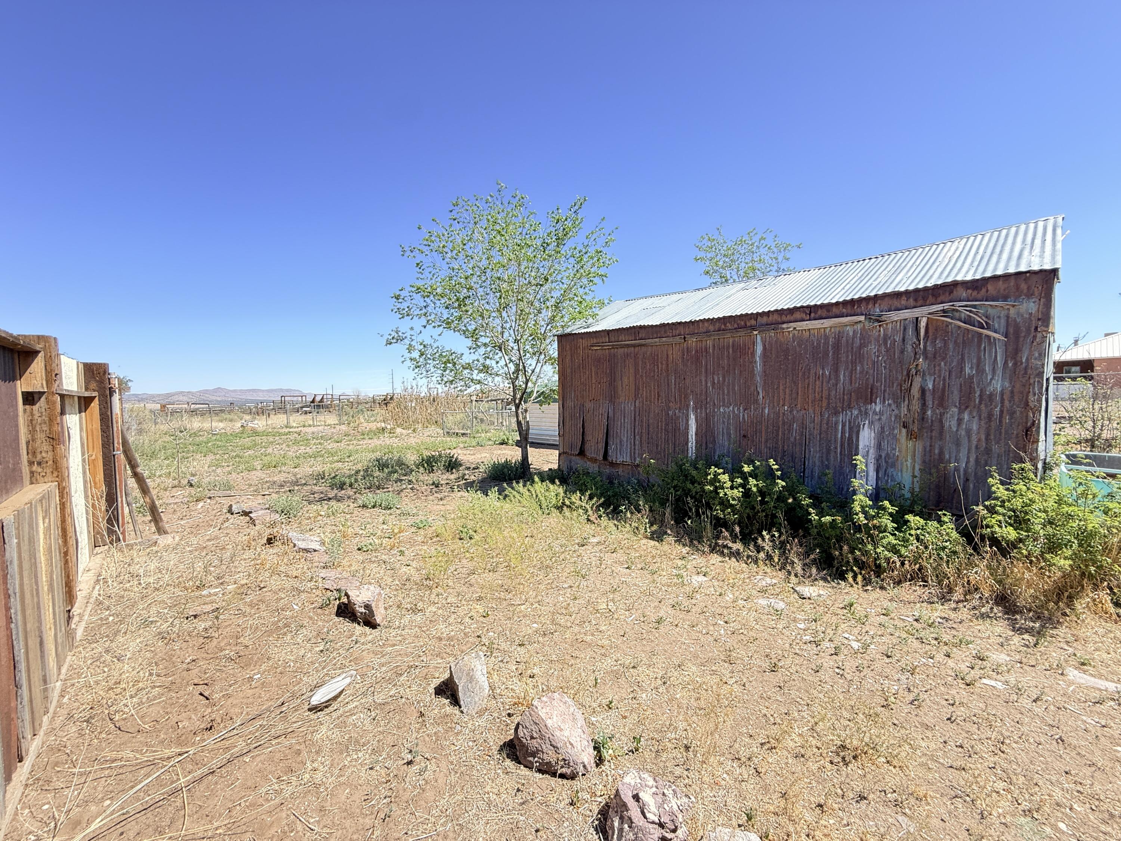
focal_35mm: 14
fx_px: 453
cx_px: 560
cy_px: 420
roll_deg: +0.9
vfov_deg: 85.7
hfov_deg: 102.1
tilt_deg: -2.7
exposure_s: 1/372
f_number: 2.2
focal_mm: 2.22
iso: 64
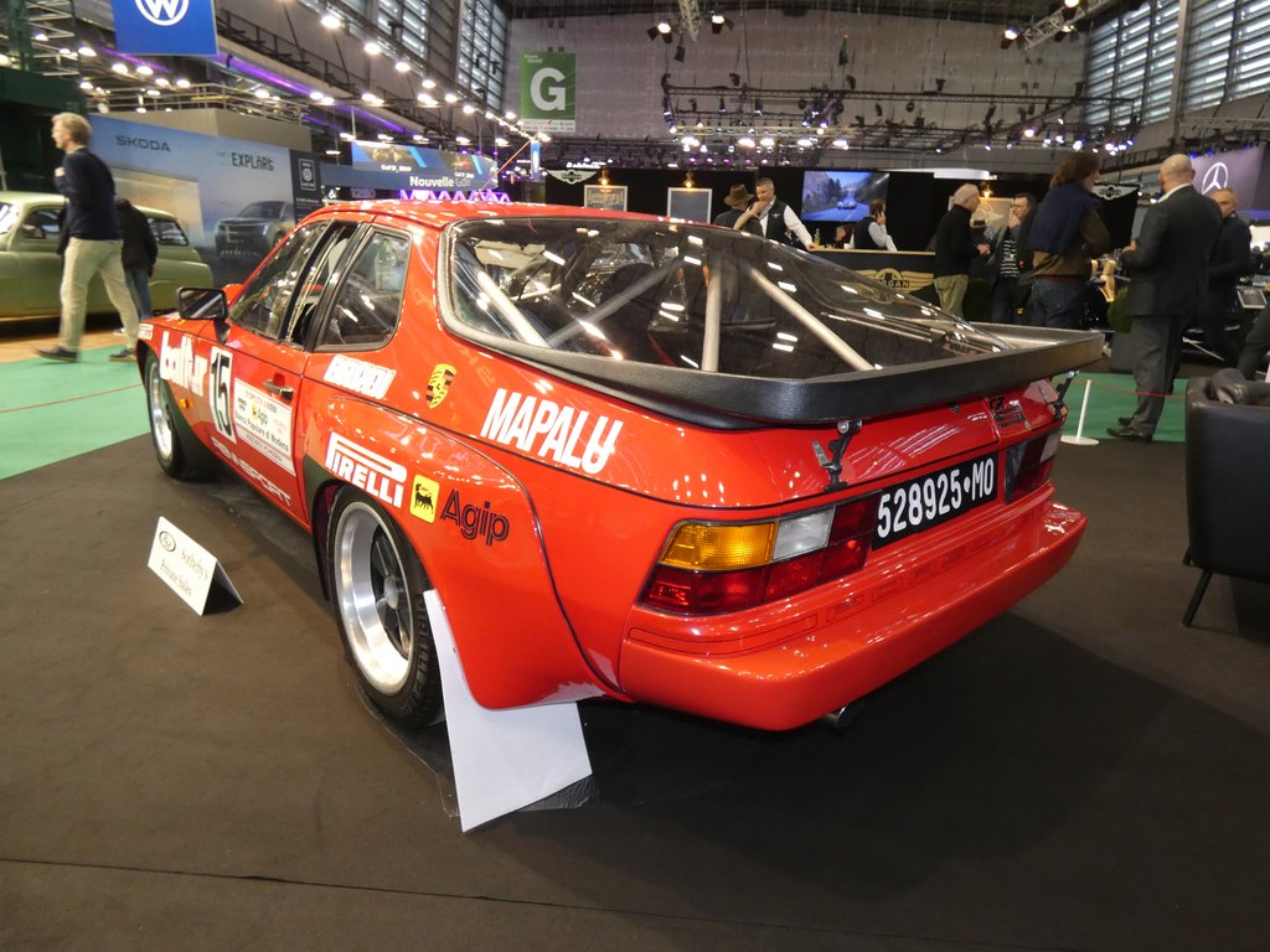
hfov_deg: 81.7
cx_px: 635
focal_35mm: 20
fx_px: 734
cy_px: 476
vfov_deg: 66.0
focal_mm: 3.6
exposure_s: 1/60
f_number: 2.8
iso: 320
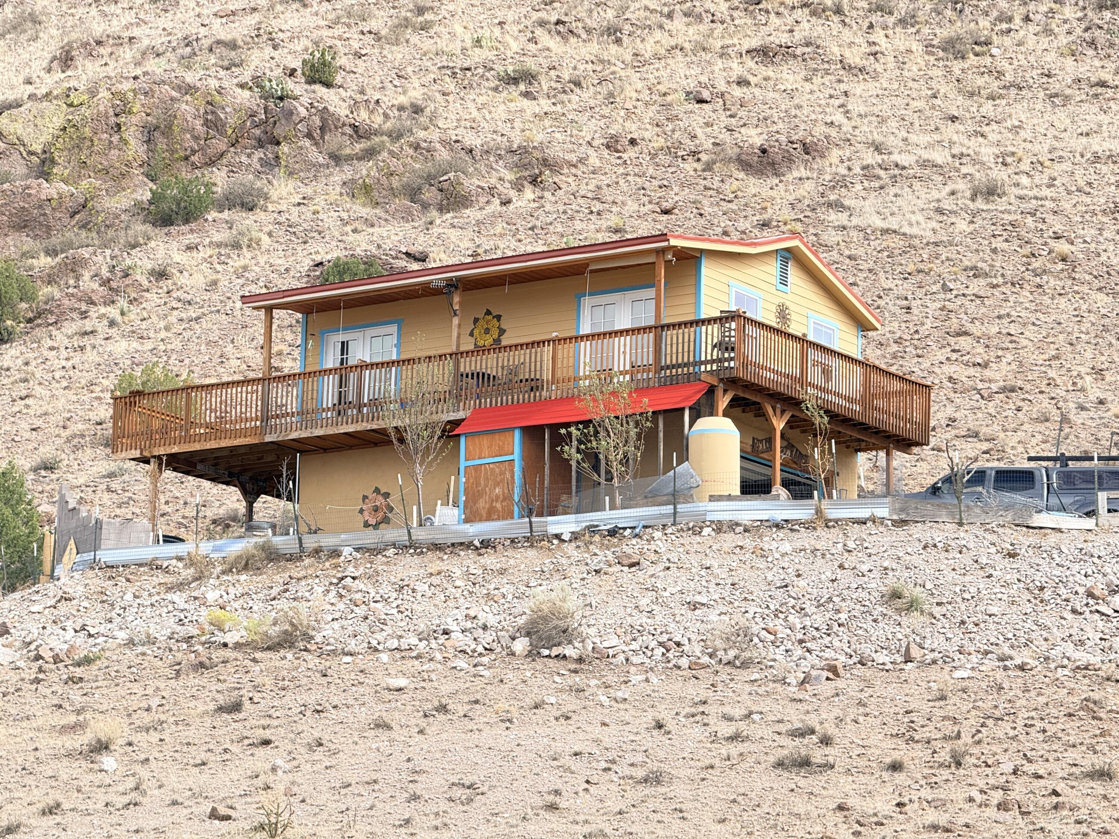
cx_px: 560
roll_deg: -1.8
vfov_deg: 12.3
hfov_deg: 16.4
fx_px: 3879
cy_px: 420
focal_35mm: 120
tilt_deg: +12.3
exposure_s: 1/393
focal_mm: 15.66
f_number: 2.8
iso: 64
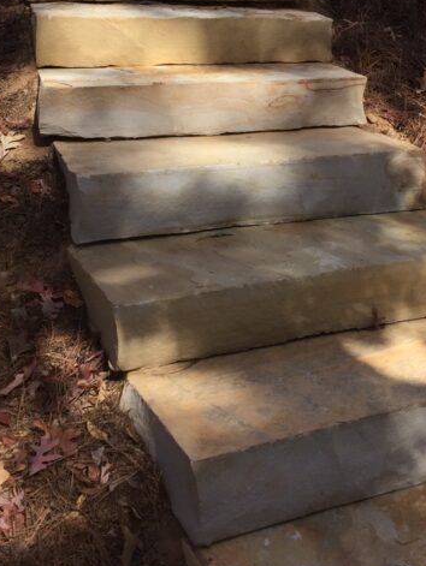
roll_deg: +0.6
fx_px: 1032
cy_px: 117
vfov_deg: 30.0
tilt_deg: -8.3
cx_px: 313
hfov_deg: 23.1
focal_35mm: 63
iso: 32
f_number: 2.2
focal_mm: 4.15
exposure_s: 1/408
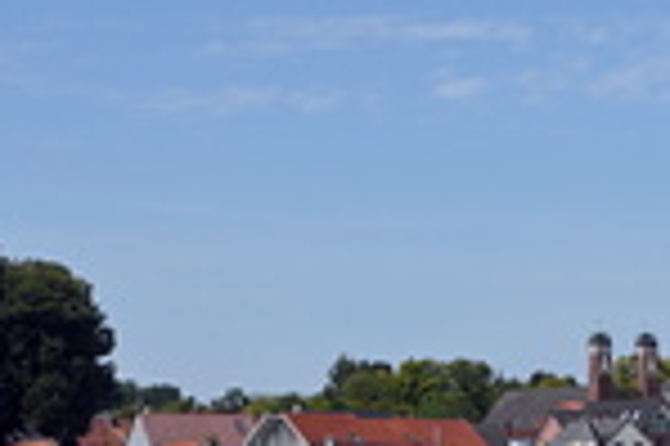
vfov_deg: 6.8
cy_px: 412
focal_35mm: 202
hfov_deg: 10.1
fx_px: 3755
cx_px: 706
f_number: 8
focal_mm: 50
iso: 100
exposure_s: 1/500
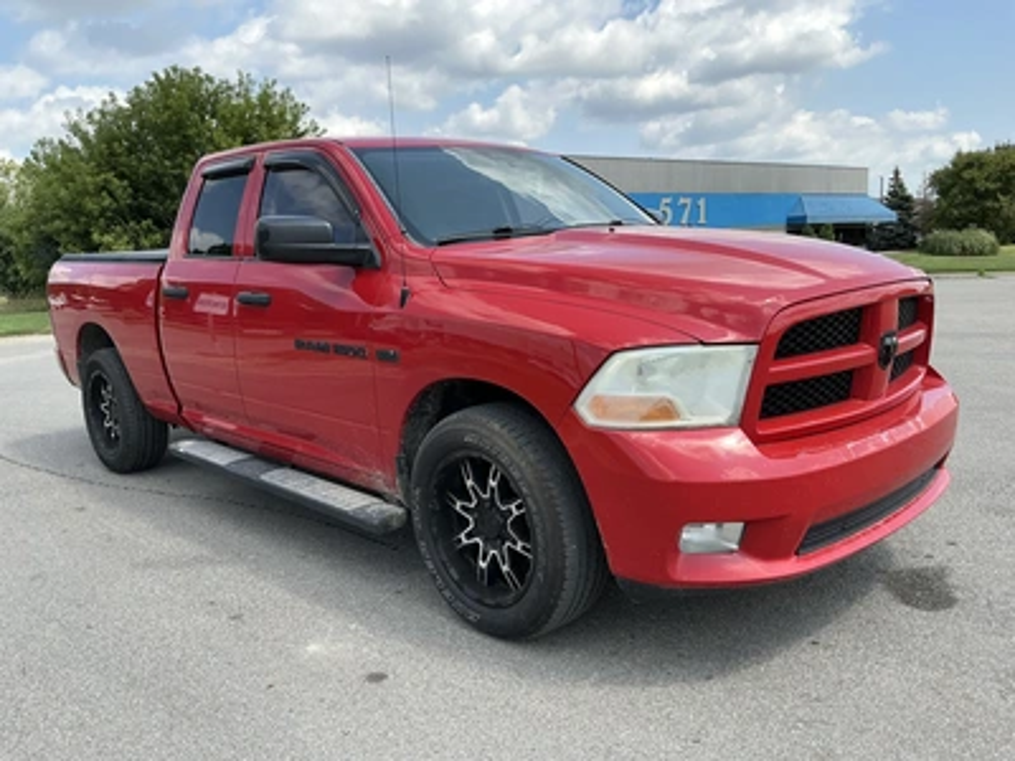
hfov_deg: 63.4
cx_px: 508
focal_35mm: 28
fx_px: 821
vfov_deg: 49.7
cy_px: 380
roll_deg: +2.2
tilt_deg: -6.3
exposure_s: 1/1121
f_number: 1.8
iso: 25
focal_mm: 3
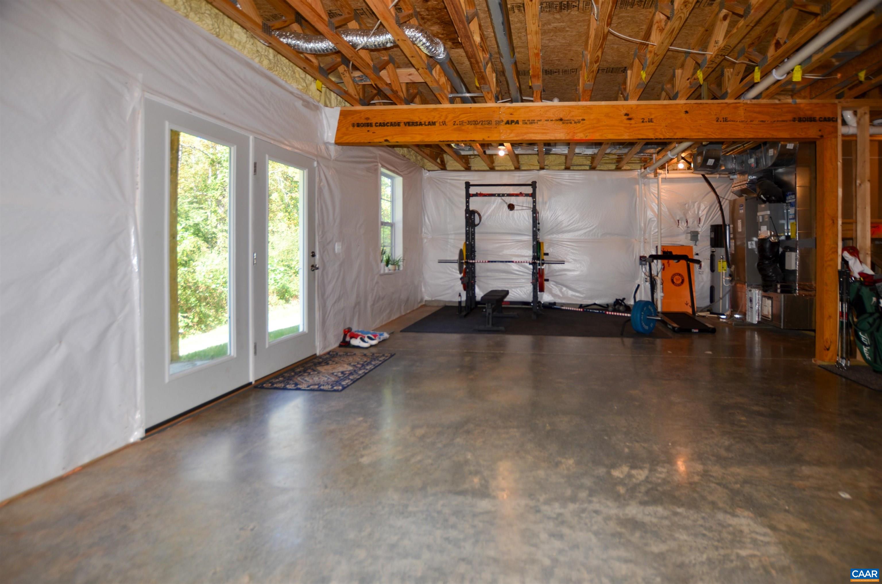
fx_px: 367
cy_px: 292
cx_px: 441
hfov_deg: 100.5
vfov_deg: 77.1
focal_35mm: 15
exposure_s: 1/60
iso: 100
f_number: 3.5
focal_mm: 10
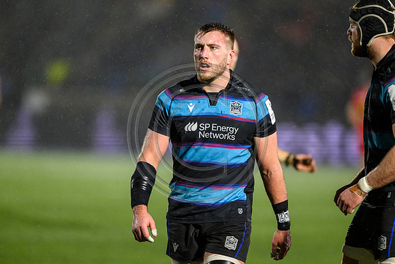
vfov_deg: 3.4
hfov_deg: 5.2
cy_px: 132
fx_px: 4390
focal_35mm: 400
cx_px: 198
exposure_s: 1/2000
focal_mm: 400
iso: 4000
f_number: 3.2
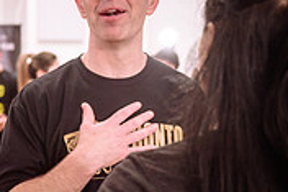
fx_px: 895
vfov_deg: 12.2
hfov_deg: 17.5
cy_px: 124
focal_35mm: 112
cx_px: -51
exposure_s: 1/100
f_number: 2.8
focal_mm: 34
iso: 800
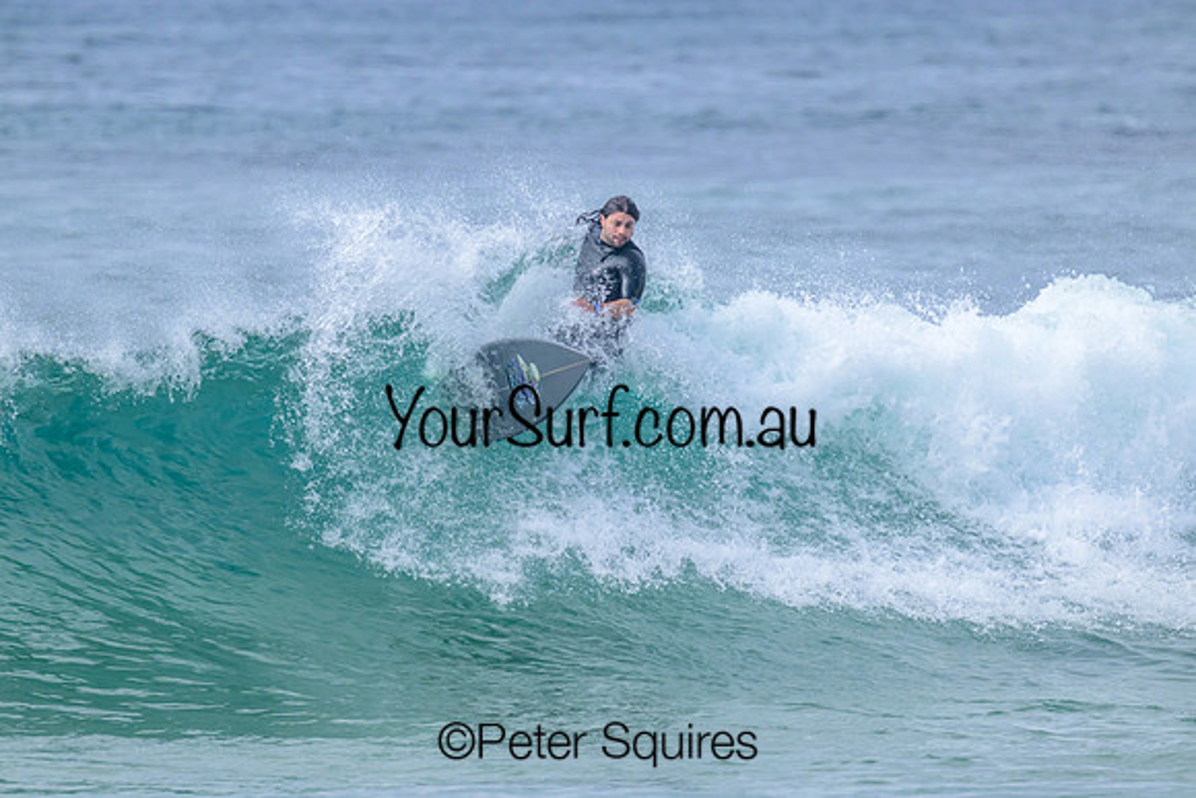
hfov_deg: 2.5
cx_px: 598
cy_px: 399
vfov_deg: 1.7
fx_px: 27221
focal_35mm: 819
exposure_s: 1/2000
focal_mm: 800
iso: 1250
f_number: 11
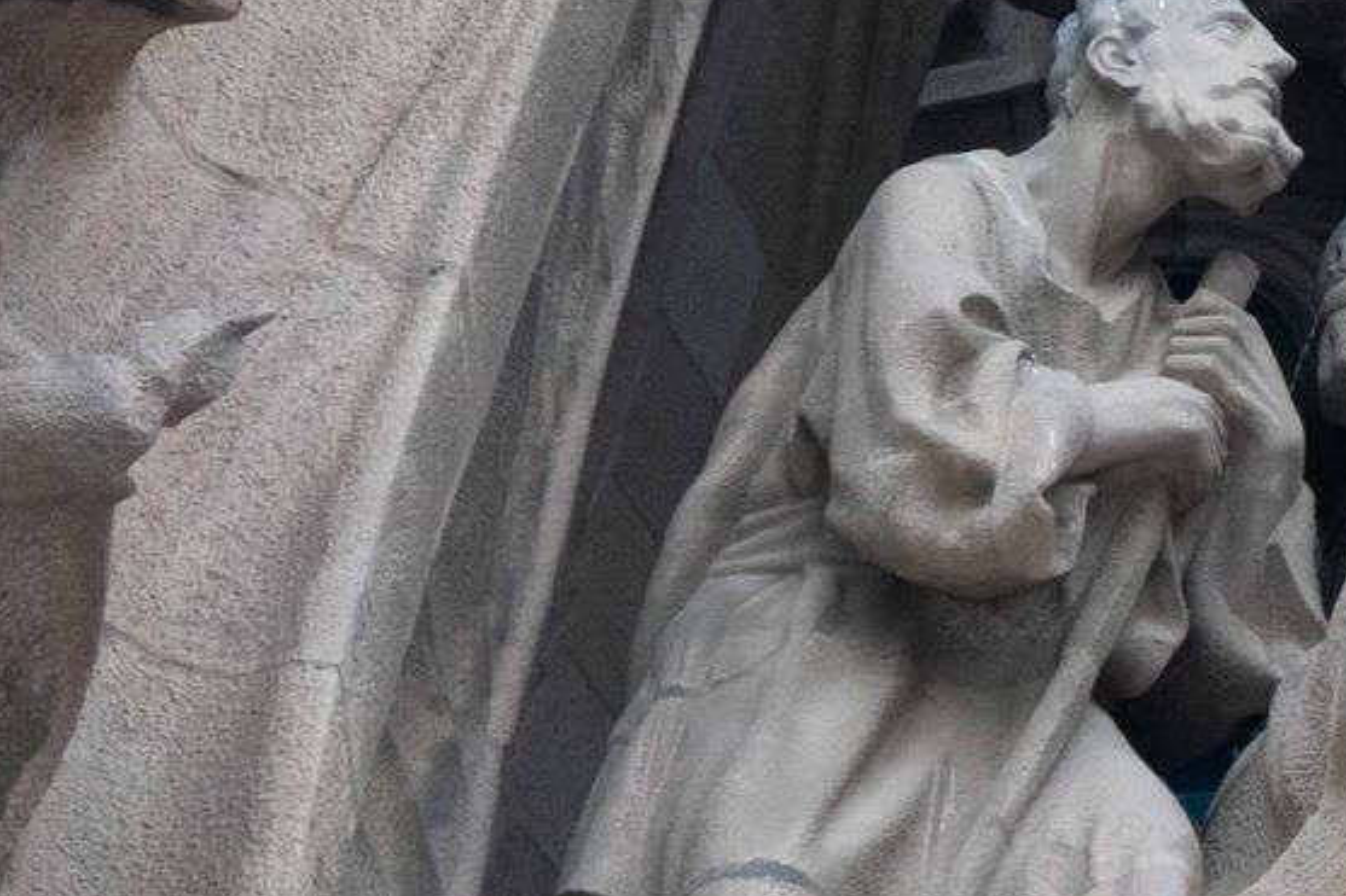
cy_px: 446
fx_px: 19959
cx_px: 2156
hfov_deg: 3.8
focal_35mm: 534
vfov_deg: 2.6
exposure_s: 1/640
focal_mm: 155
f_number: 6.3
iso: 3200
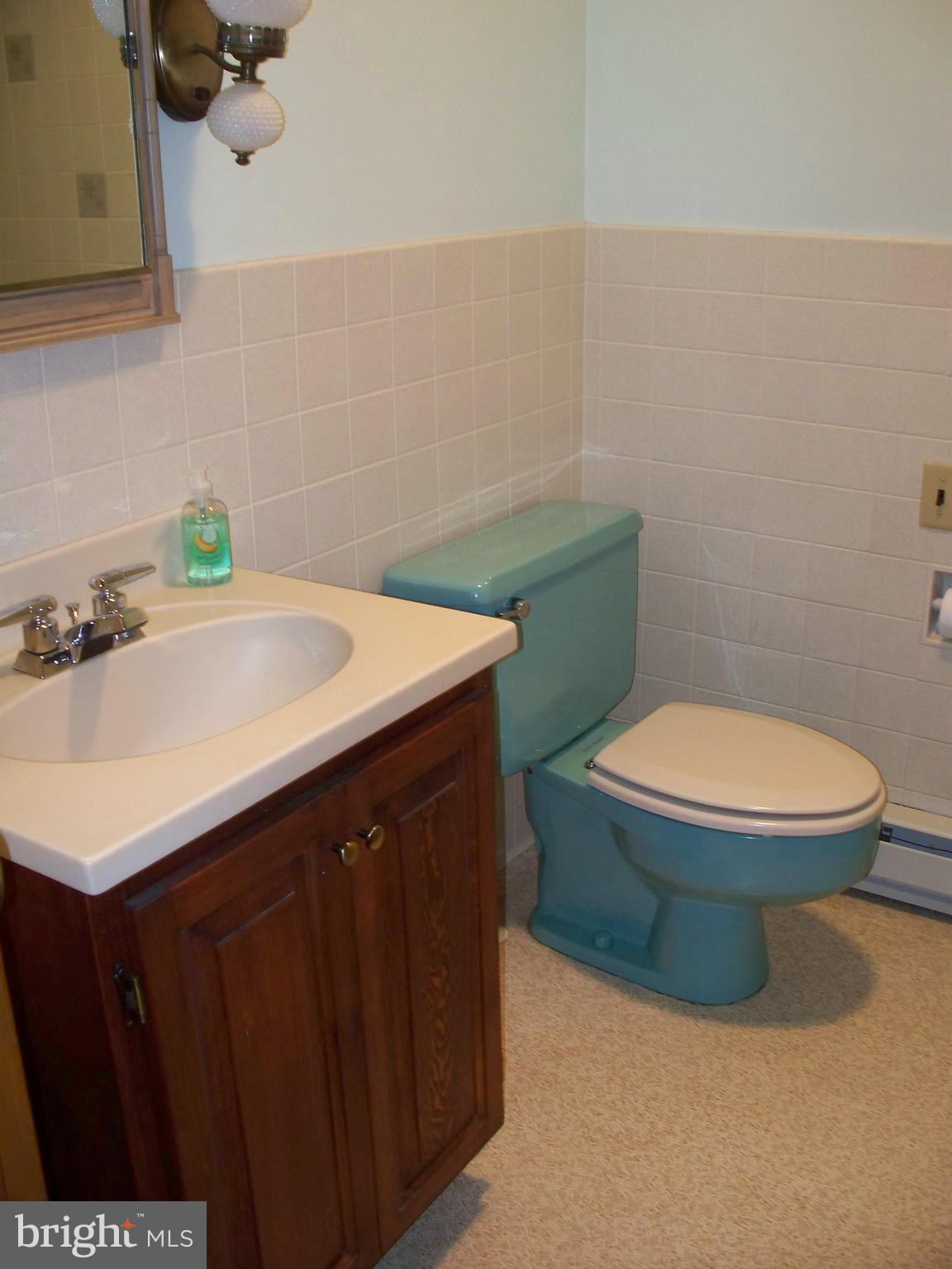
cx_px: 476
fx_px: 1320
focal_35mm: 36
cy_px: 634
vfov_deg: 51.4
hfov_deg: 39.7
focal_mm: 7.54
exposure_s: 1/30
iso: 200
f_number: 2.8
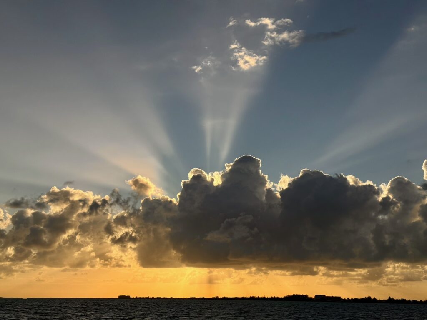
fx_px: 592
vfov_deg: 30.3
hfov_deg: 39.7
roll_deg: -0.4
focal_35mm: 48
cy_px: 160
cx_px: 214
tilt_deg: +12.6
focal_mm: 6.76
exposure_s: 1/11364
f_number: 1.78
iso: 64
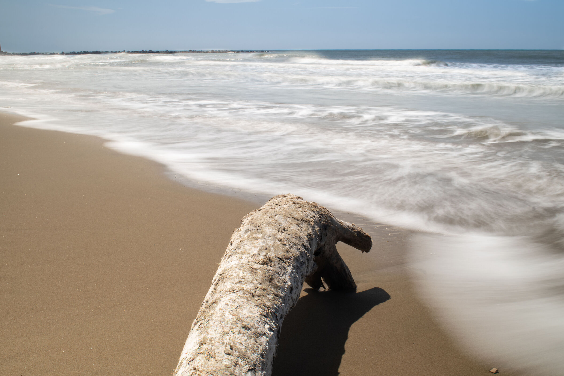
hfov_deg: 45.0
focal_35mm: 44
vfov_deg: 30.8
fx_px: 681
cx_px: 282
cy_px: 188
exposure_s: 1/1.25
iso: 100
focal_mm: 29
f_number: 29
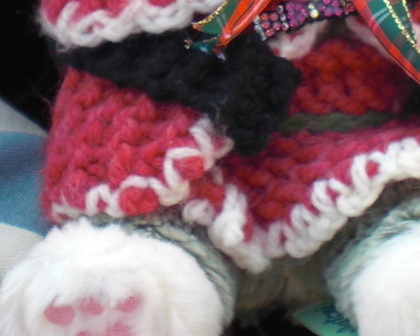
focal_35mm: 103
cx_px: 259
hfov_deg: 18.6
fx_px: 1281
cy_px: -35
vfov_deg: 14.6
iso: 64
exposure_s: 1/100
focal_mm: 6.3
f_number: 3.1
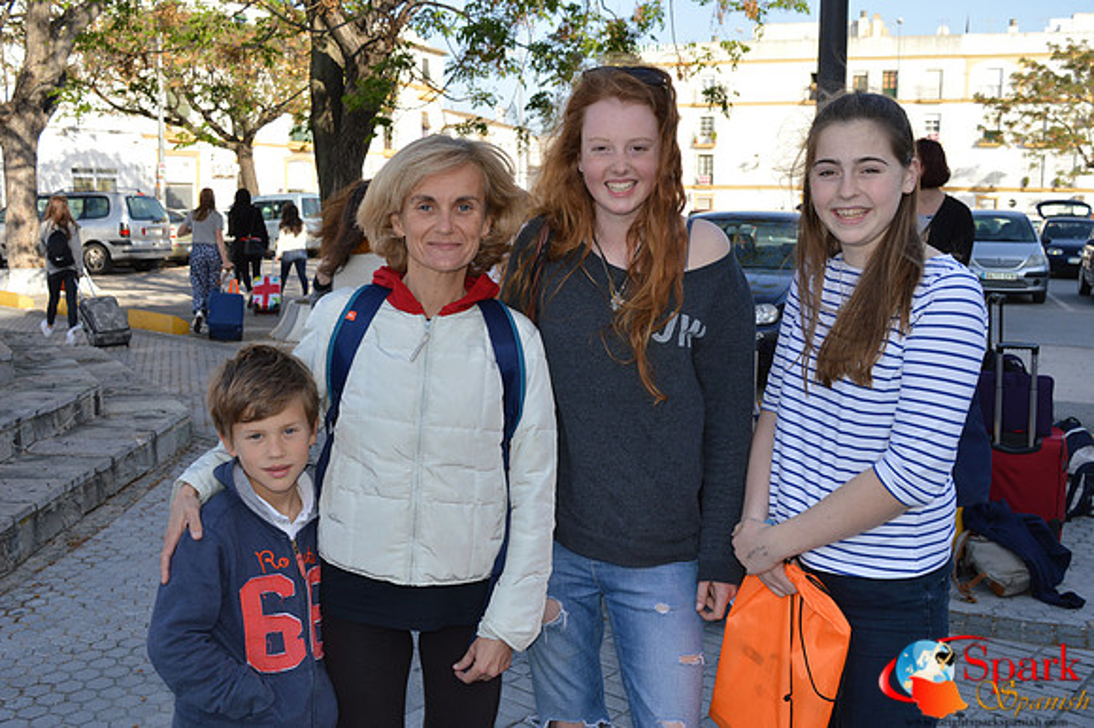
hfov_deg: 53.2
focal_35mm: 36
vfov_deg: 36.8
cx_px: 547
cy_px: 364
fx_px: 1093
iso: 100
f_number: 7.1
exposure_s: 1/200
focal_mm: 24
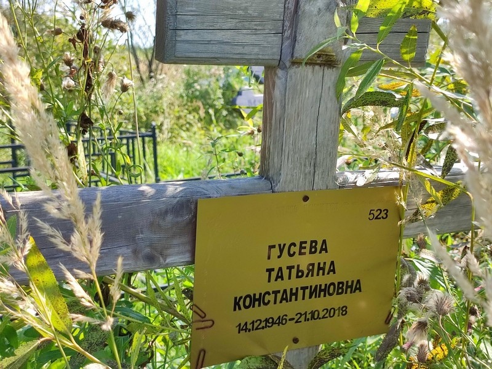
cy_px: 184
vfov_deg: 54.9
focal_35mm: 25
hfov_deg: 69.4
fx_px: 355
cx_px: 246
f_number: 1.9
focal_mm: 6.04
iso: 50
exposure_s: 1/208
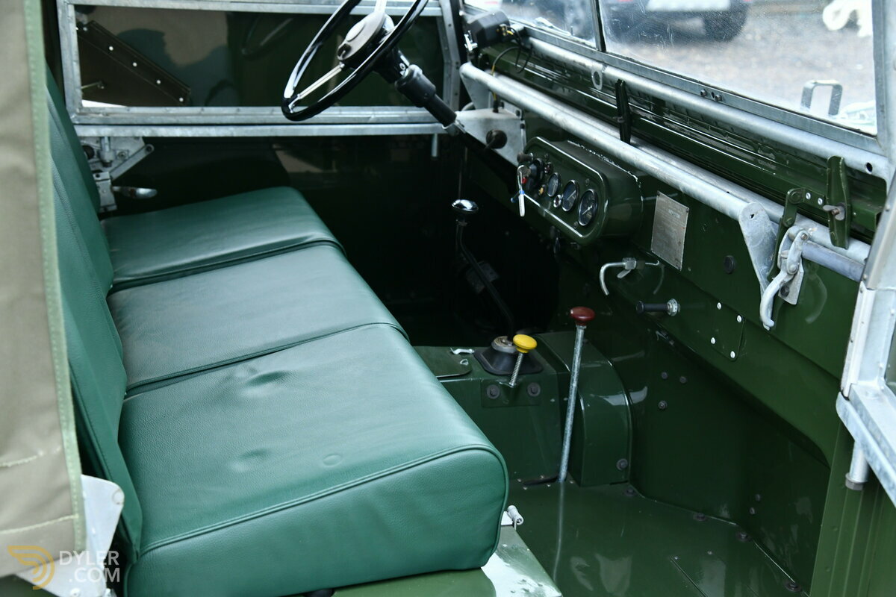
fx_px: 1145
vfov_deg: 29.2
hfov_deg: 42.7
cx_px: 448
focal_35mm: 46
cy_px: 298
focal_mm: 46
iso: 1250
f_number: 5
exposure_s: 1/100
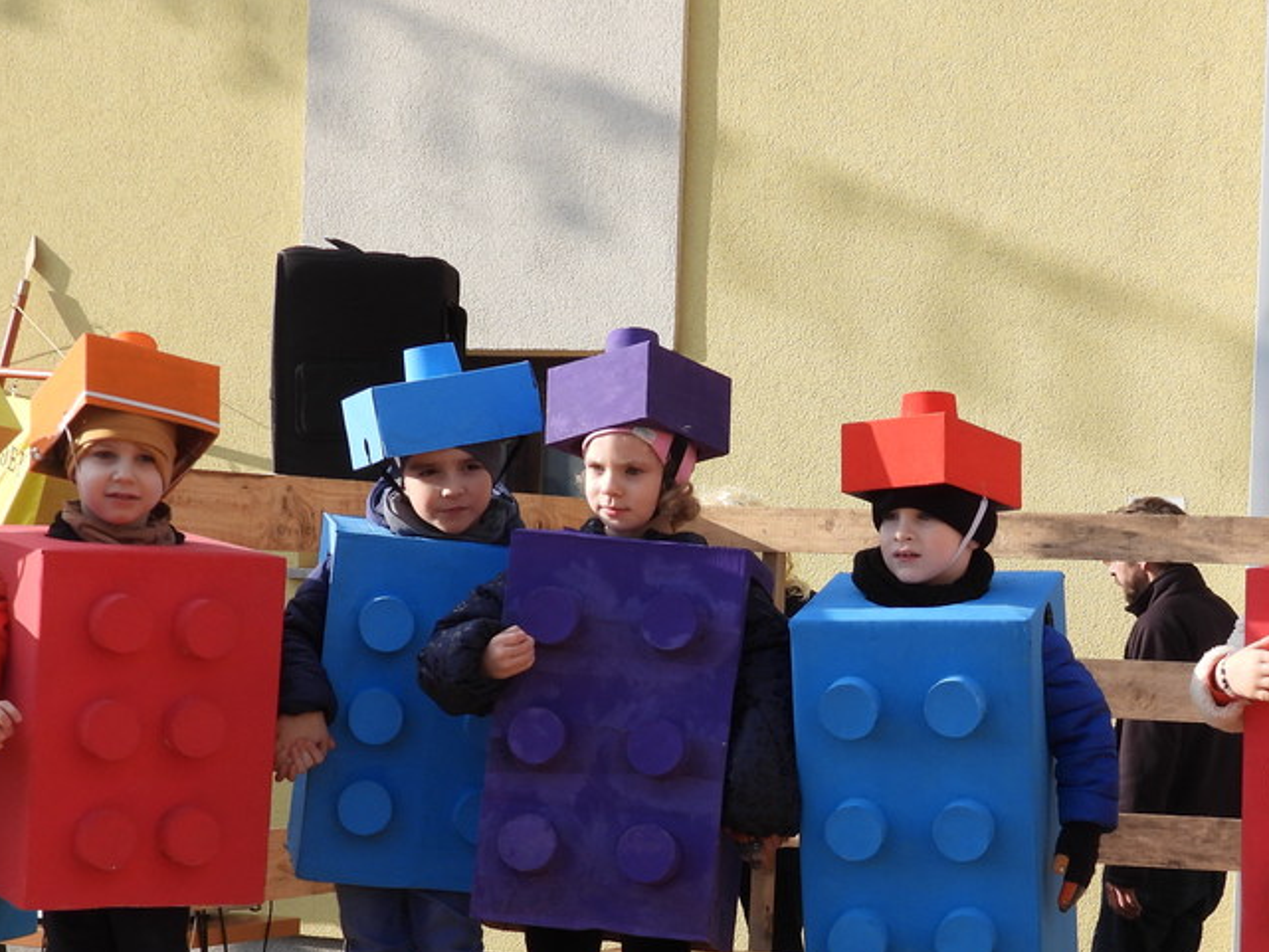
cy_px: 683
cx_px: 754
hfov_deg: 19.1
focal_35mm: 103
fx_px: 3777
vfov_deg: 14.3
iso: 100
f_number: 3.5
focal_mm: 9.8
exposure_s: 1/800
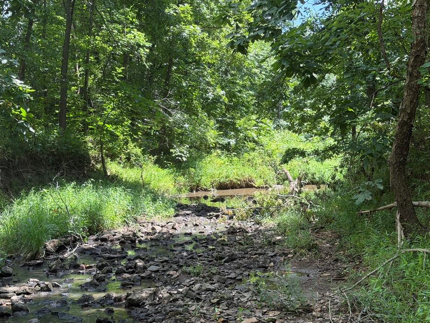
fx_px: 659
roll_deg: +0.7
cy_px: 165
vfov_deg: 27.5
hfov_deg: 36.1
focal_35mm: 53
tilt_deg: -0.5
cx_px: 228
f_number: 1.78
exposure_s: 1/405
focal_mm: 6.76
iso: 64
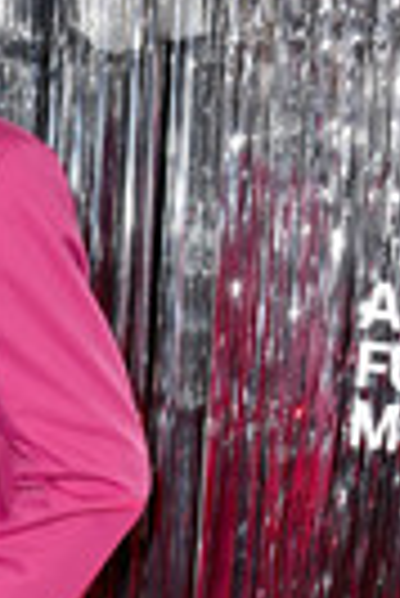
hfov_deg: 15.5
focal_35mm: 84
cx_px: -112
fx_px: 1396
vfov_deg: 23.0
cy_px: 620
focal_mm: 28
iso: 1250
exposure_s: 1/250
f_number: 5.6
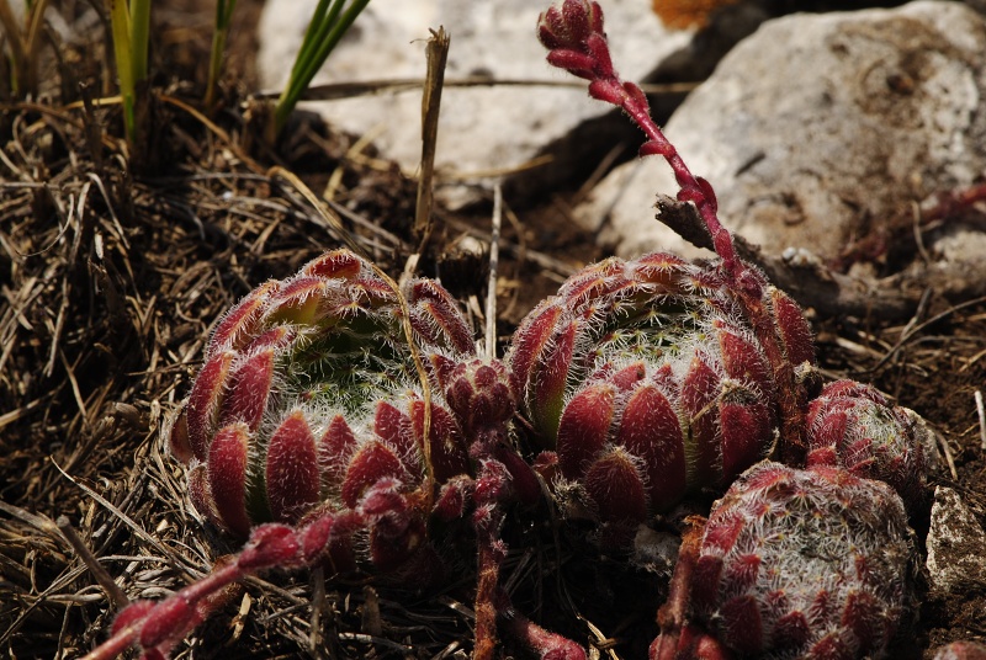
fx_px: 3497
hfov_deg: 16.0
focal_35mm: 128
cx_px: 493
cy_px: 330
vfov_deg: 10.8
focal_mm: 85
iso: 100
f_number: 14
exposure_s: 1/125
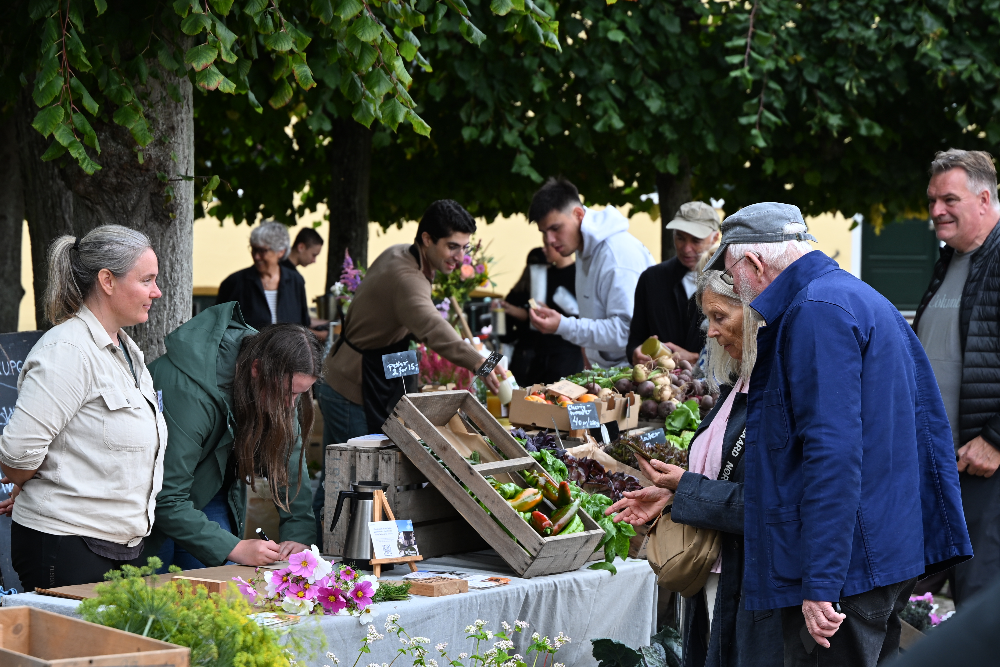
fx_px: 2944
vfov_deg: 12.9
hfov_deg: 19.3
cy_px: 382
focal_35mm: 106
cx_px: 447
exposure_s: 1/250
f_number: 5
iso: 200
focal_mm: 75
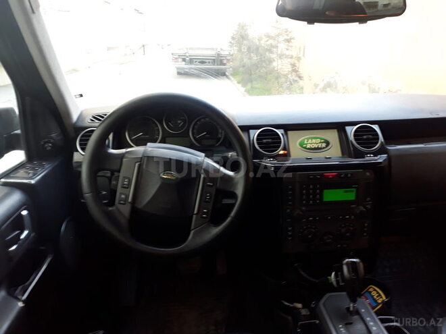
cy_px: 167
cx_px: 223
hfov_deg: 65.3
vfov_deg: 51.4
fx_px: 348
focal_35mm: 27
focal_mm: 3.6
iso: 125
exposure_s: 1/33
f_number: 1.9
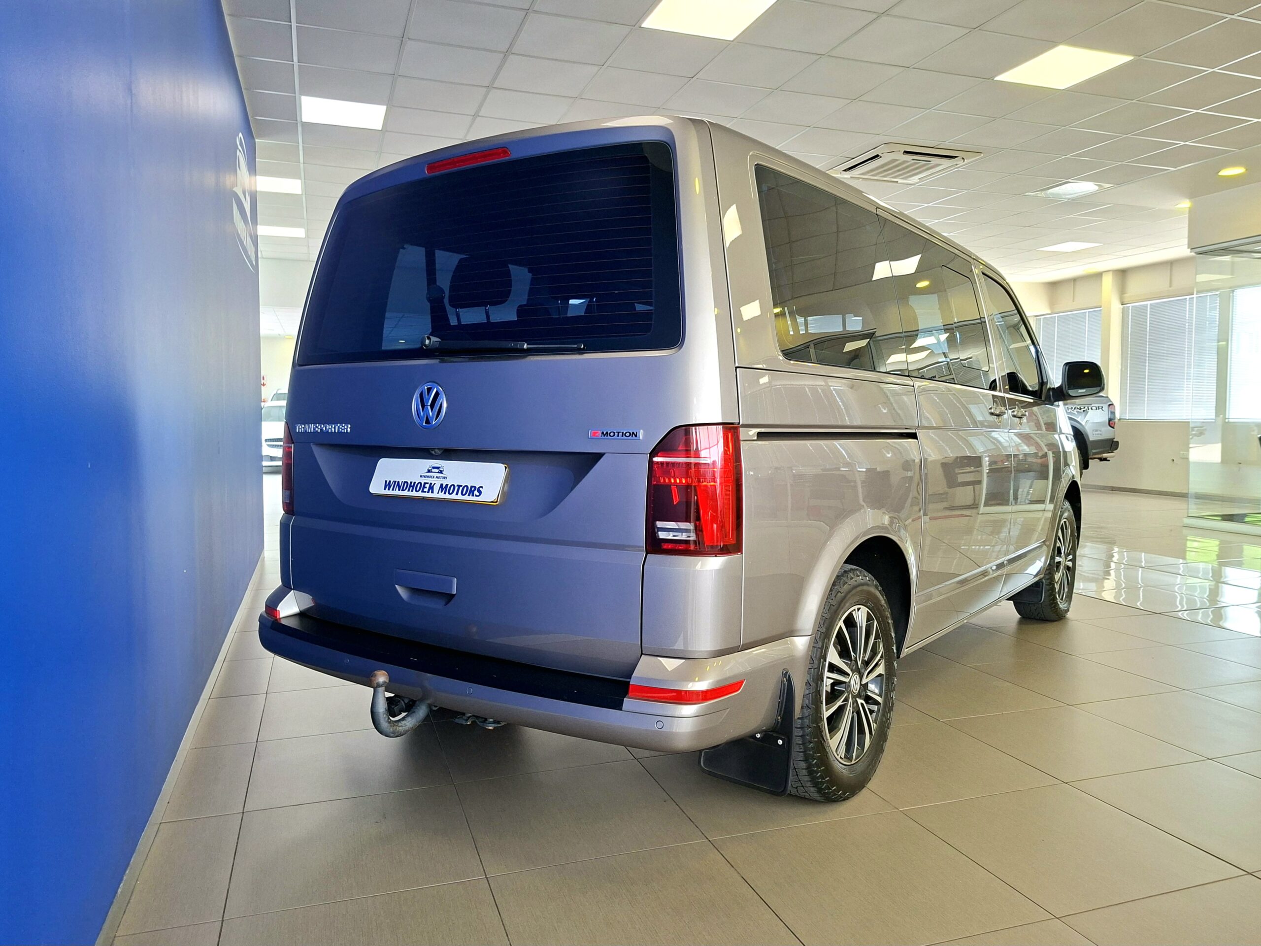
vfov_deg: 58.9
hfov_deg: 73.9
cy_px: 473
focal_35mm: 23
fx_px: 838
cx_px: 630
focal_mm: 5.54
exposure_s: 1/100
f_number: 1.8
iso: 100
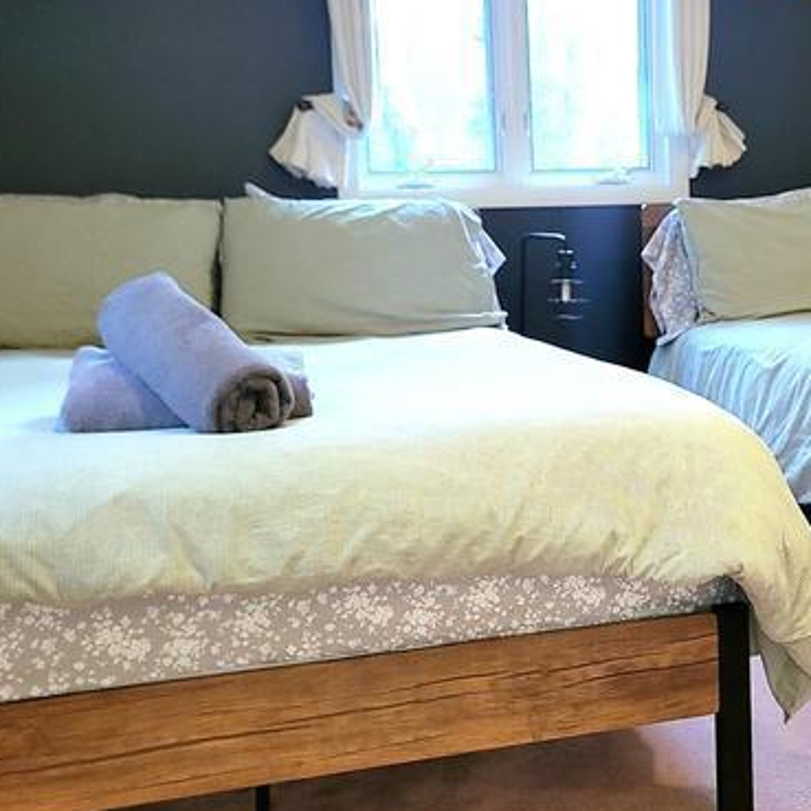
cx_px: 623
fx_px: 1299
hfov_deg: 33.9
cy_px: 259
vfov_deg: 34.3
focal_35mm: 49
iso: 125
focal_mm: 6.7
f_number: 1.8
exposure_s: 1/60.2
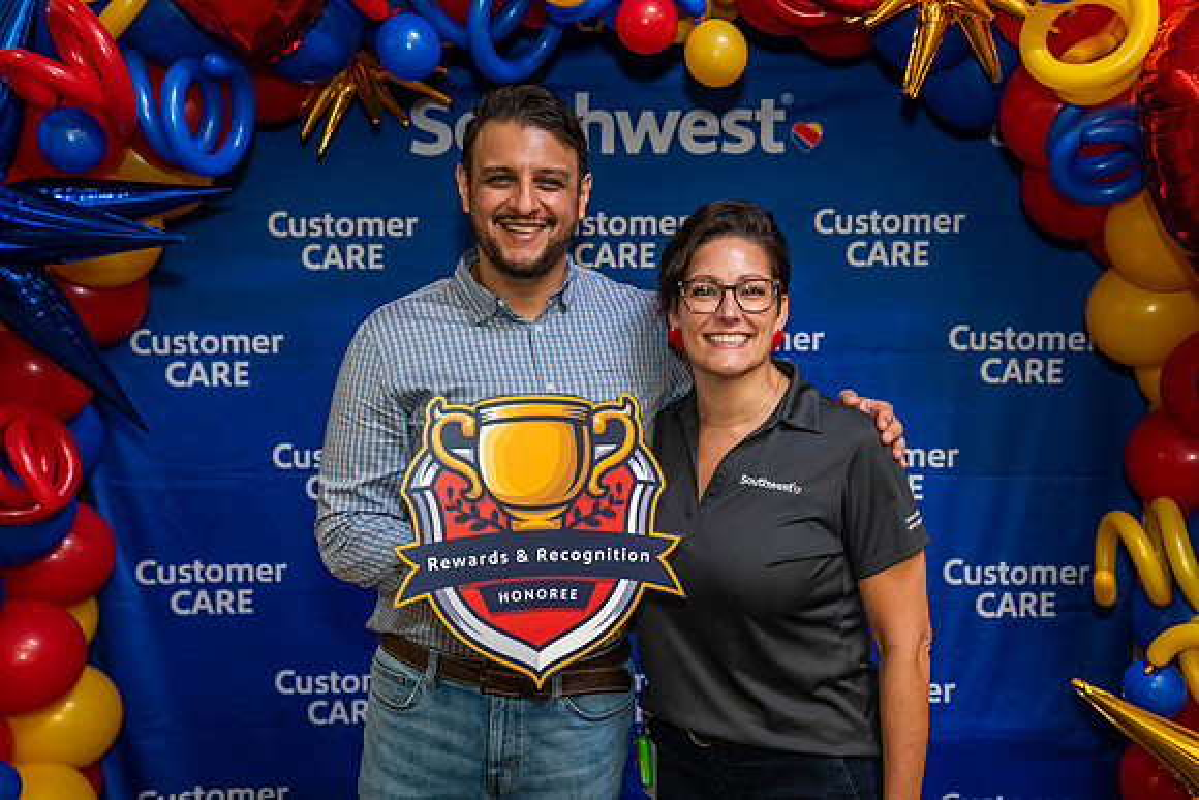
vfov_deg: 30.5
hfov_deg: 44.5
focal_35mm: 44
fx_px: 1466
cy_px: 400
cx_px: 600
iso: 1250
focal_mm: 44
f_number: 4
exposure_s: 1/160
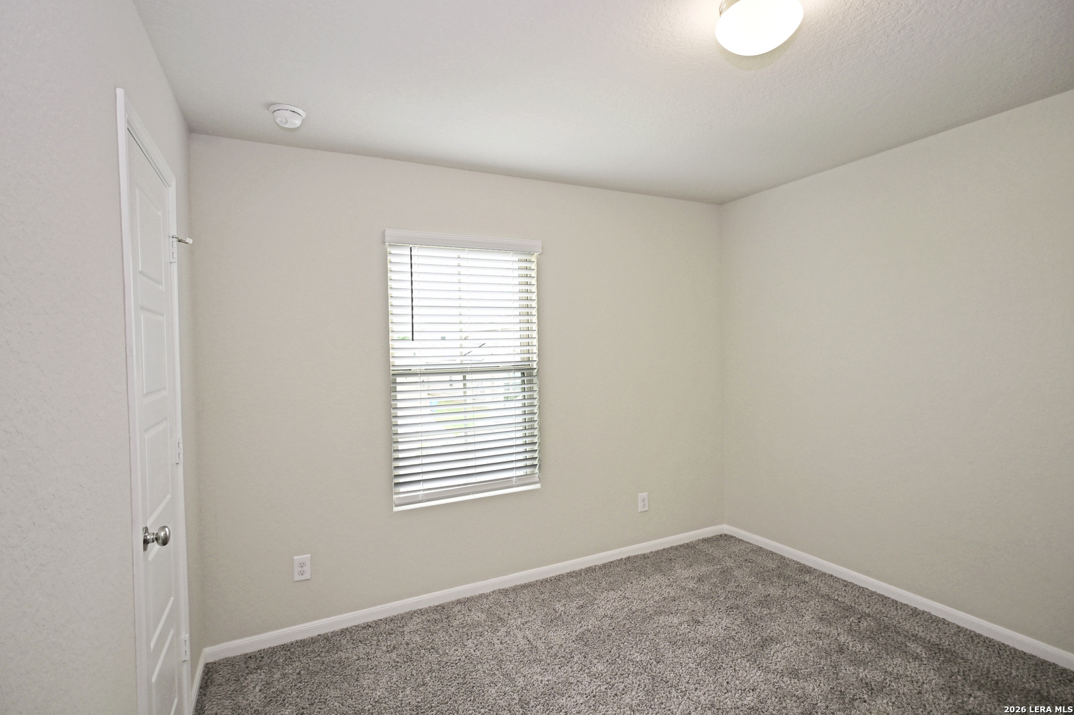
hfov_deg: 90.0
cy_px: 358
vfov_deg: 67.4
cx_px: 537
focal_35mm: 18
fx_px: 537
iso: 64
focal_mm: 12
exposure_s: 1/30
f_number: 3.5
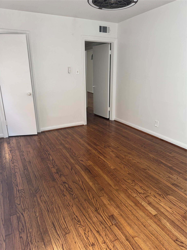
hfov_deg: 56.8
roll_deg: +2.1
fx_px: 173
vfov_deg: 71.6
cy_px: 125
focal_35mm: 24
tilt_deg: -18.0
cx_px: 94
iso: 200
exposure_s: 1/121
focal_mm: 6.76
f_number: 1.78
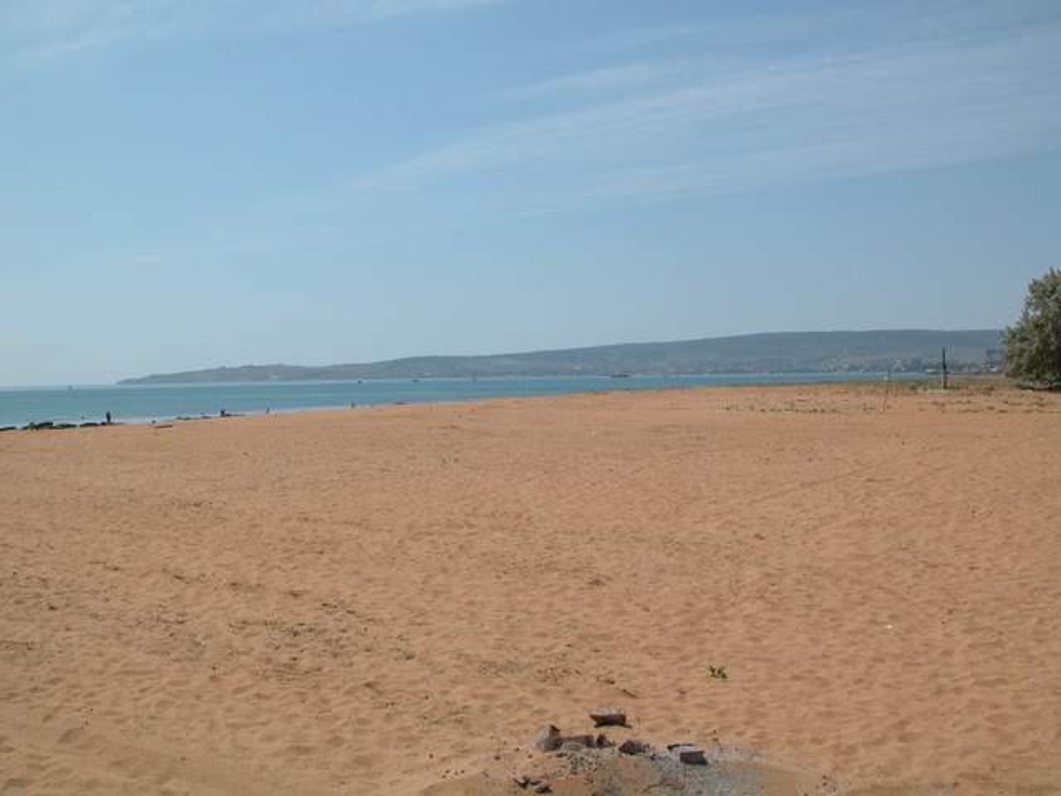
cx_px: 530
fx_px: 1073
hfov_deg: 52.6
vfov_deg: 40.7
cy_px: 398
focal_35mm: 35
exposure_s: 1/435
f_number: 8
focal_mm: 8.9
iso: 100
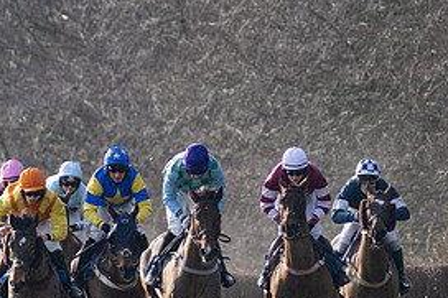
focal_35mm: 1224
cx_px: 341
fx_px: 15222
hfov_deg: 1.7
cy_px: 341
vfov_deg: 1.1
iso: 400
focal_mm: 220
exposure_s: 1/2500
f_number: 4
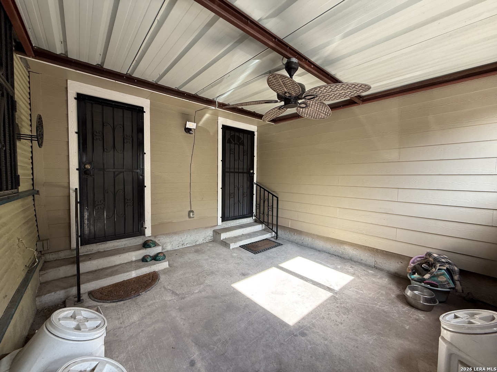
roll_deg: -0.6
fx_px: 201
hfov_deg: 102.1
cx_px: 248
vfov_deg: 85.7
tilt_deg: -2.8
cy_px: 186
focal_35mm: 14
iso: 100
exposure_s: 1/99
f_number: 2.2
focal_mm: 2.22
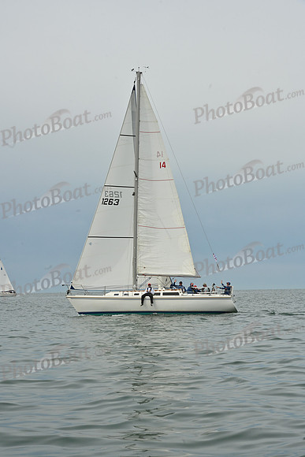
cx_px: 152
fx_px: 991
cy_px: 228
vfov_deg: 26.0
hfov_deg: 17.5
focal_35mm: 78
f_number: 16
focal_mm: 78
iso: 320
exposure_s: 1/800
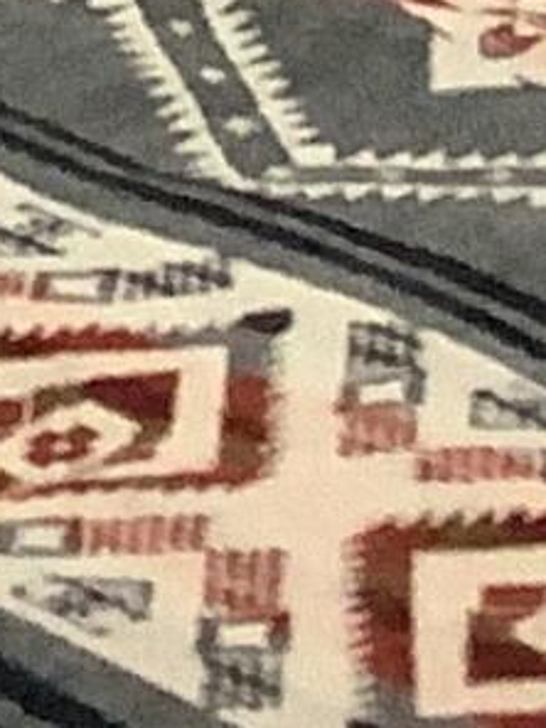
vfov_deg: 5.6
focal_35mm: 314
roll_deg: +1.7
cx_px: -615
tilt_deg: -6.5
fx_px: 6604
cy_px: -2009
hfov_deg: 4.7
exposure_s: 1/40
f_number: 2.4
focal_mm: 3.3
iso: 320
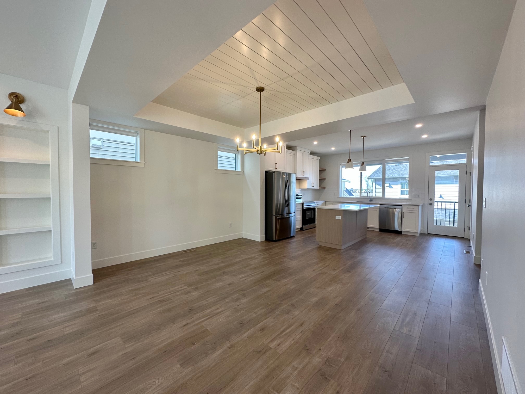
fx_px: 212
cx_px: 262
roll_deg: +0.2
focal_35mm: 14
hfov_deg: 102.1
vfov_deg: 85.7
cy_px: 197
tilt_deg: -1.7
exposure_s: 1/120
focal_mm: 2.22
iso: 80
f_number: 2.2
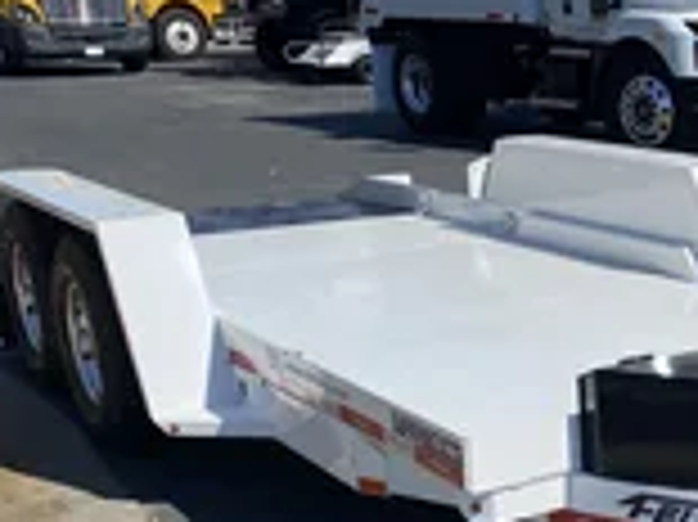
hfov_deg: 27.1
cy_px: 450
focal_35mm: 67
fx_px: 1350
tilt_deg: -19.2
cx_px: 721
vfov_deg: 21.5
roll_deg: -0.9
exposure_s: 1/2755
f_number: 1.8
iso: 32
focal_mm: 4.25
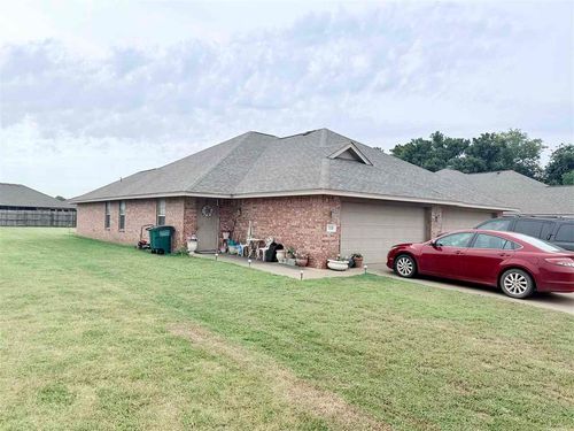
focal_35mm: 24
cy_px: 216
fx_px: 398
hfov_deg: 71.6
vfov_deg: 56.8
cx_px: 287
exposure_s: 1/4673
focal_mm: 6.76
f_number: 1.78
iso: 80
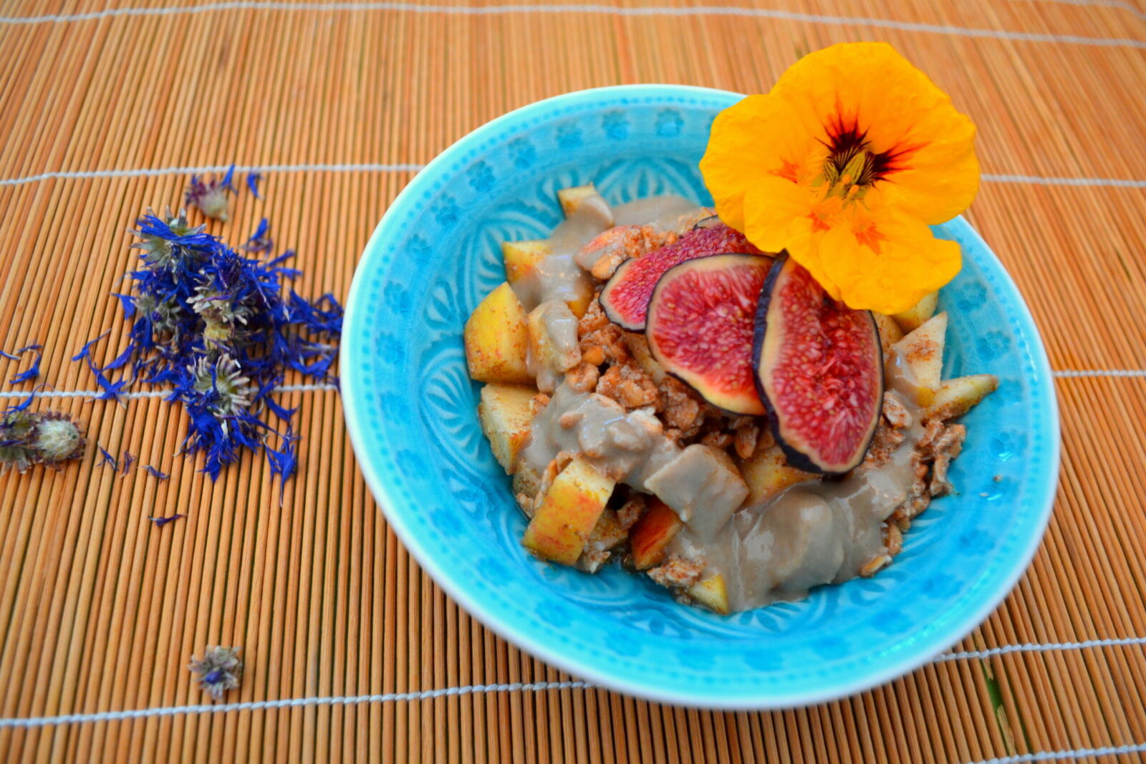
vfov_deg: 47.9
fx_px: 860
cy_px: 382
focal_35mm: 27
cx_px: 573
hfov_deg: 67.4
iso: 400
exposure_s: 1/30
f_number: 3.5
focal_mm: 18
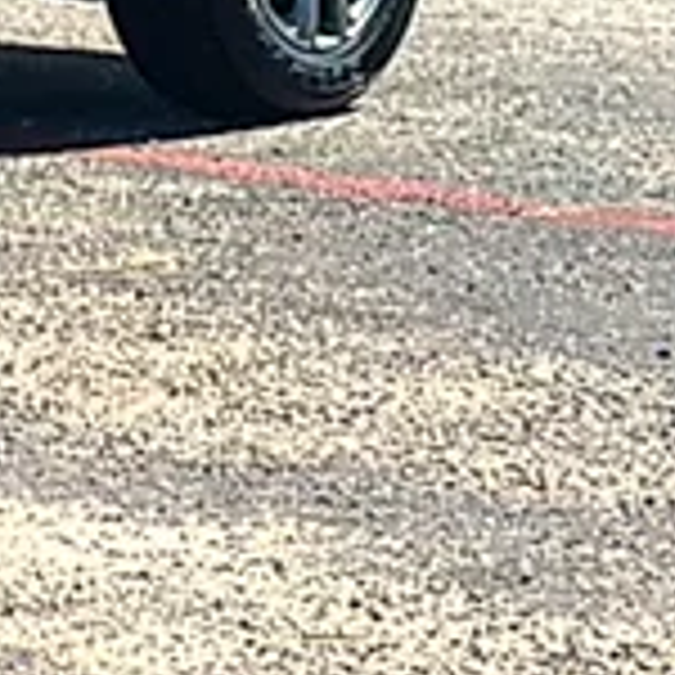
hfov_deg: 6.9
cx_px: -868
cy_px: -385
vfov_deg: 7.1
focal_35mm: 243
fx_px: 5361
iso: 64
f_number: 1.78
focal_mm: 6.86
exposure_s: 1/5319
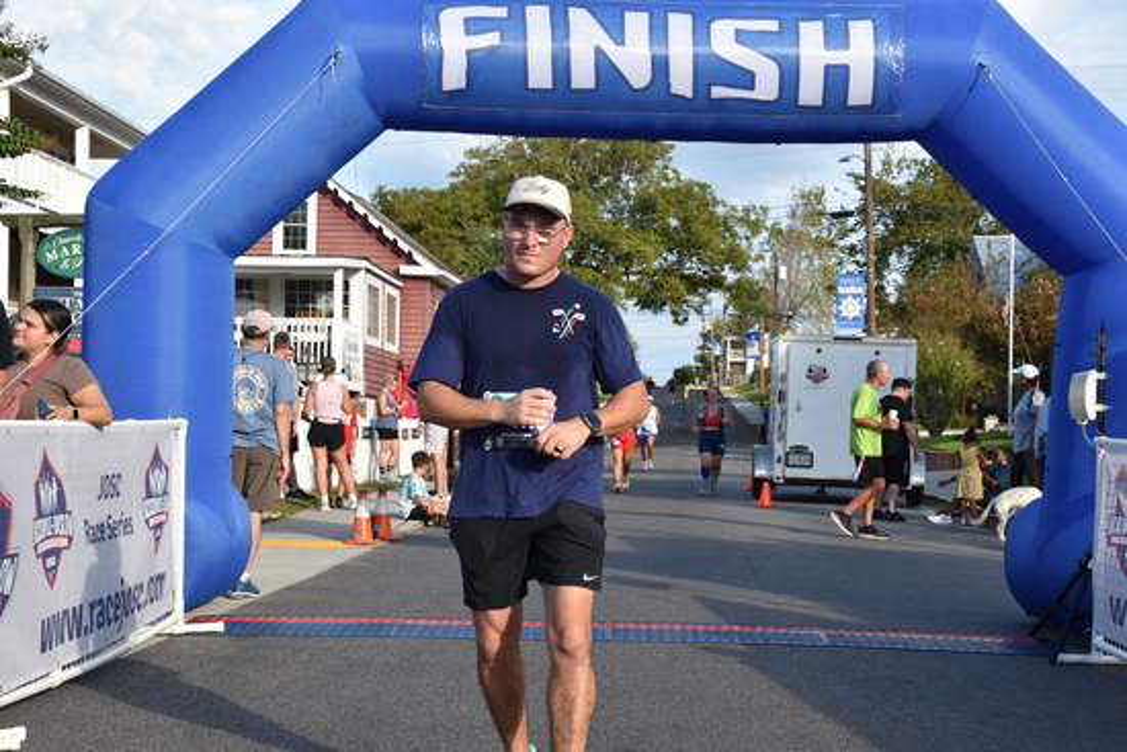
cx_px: 564
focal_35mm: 57
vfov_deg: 23.8
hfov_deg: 35.0
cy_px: 376
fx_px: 1785
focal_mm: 38
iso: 280
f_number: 8
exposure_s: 1/250
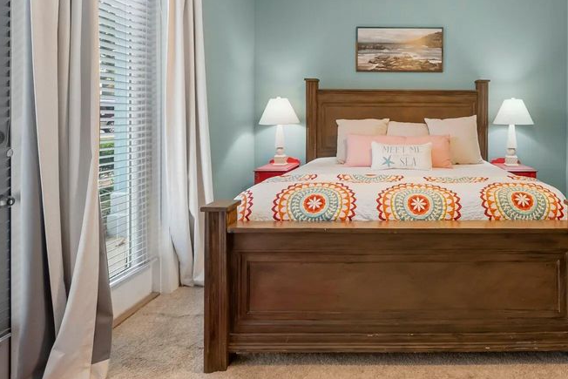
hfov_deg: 74.0
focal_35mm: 22
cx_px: 414
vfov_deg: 55.5
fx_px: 347
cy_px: 113
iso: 400
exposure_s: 1/1.25
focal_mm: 14
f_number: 9
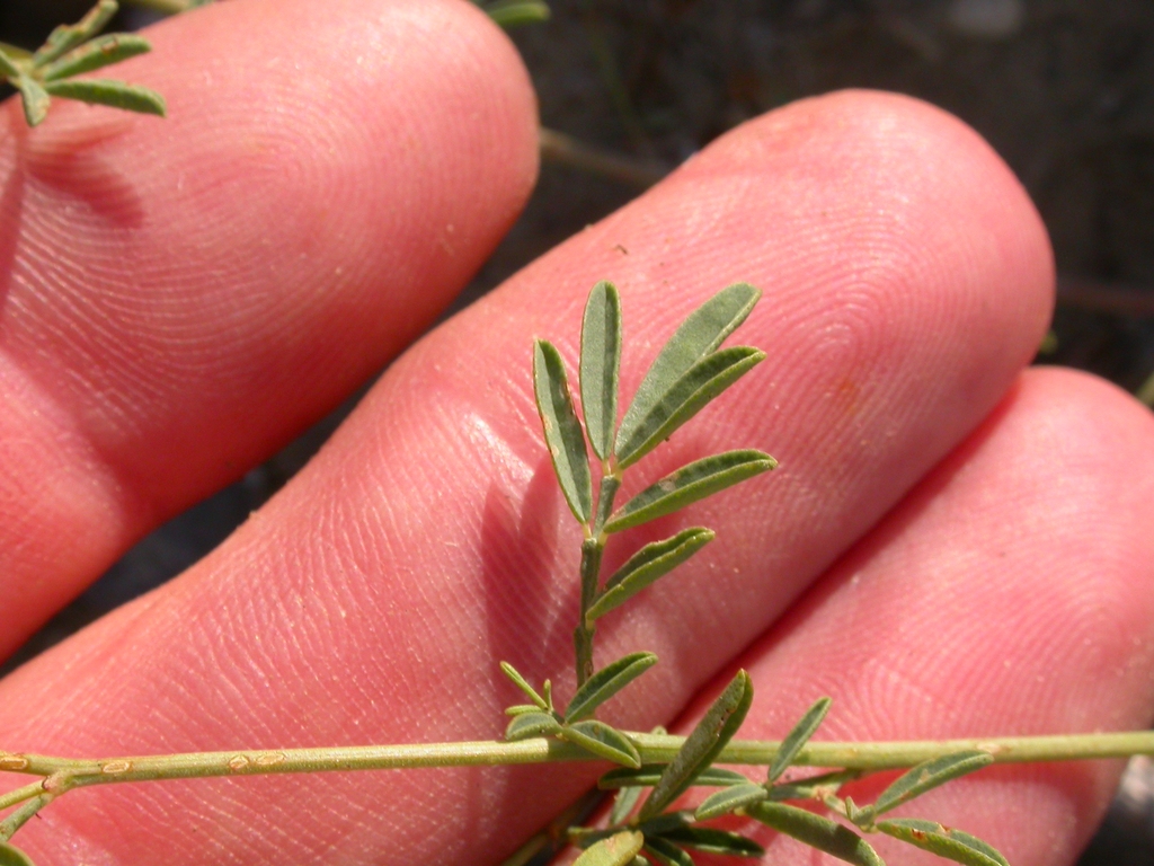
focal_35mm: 78
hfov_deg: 25.0
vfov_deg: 18.9
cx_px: 577
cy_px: 433
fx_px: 2600
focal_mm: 16.2
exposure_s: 1/224
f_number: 7.9
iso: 100
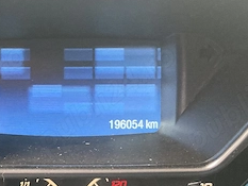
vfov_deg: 20.4
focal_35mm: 72
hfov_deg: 26.2
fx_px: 516
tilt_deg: -20.6
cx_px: 31
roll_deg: +0.1
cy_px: 111
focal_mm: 3.99
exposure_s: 1/40
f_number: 1.8
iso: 400
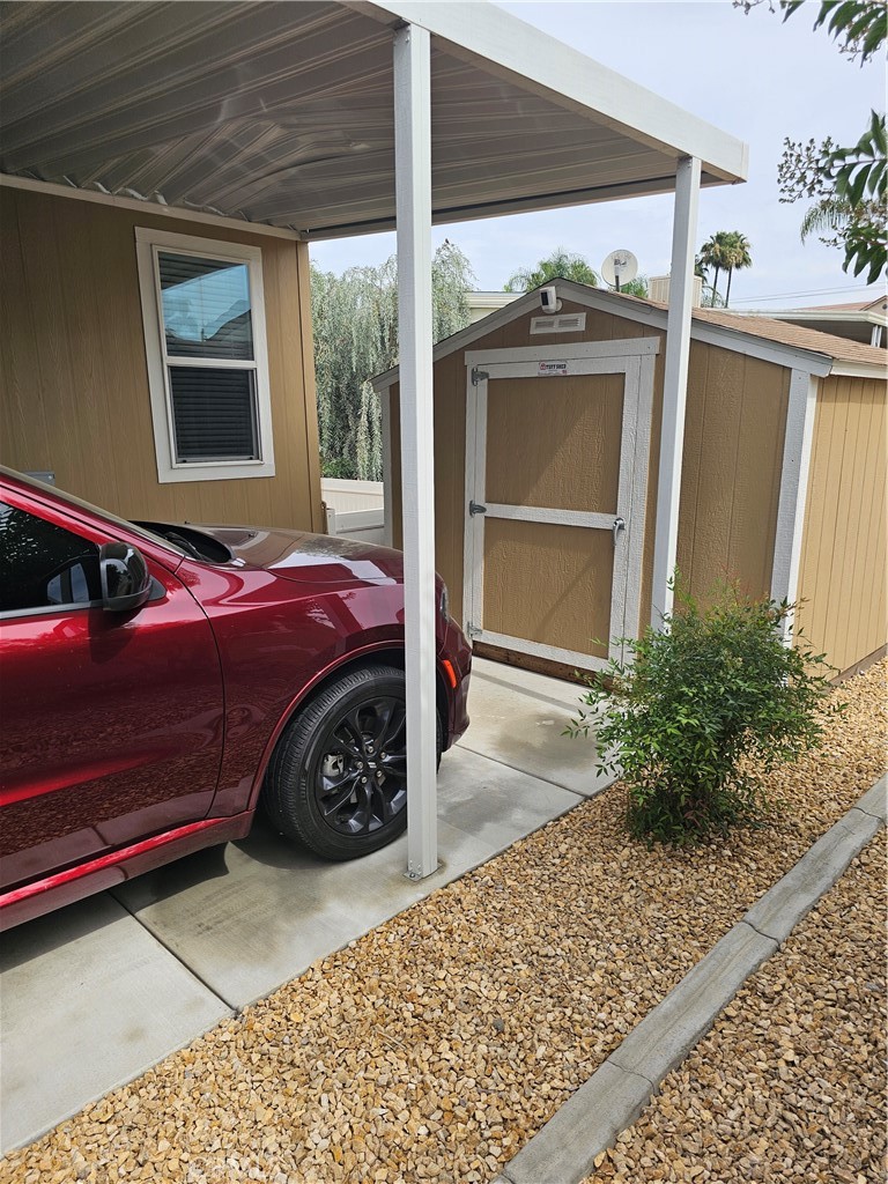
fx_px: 787
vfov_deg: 73.9
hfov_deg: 58.9
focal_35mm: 23
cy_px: 592
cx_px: 444
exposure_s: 1/480
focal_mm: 6.3
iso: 10
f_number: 1.7
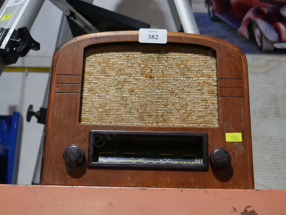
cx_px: 143
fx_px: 380
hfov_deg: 41.2
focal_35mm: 46
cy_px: 108
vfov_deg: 31.5
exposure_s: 1/60
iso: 500
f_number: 5.1
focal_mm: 23
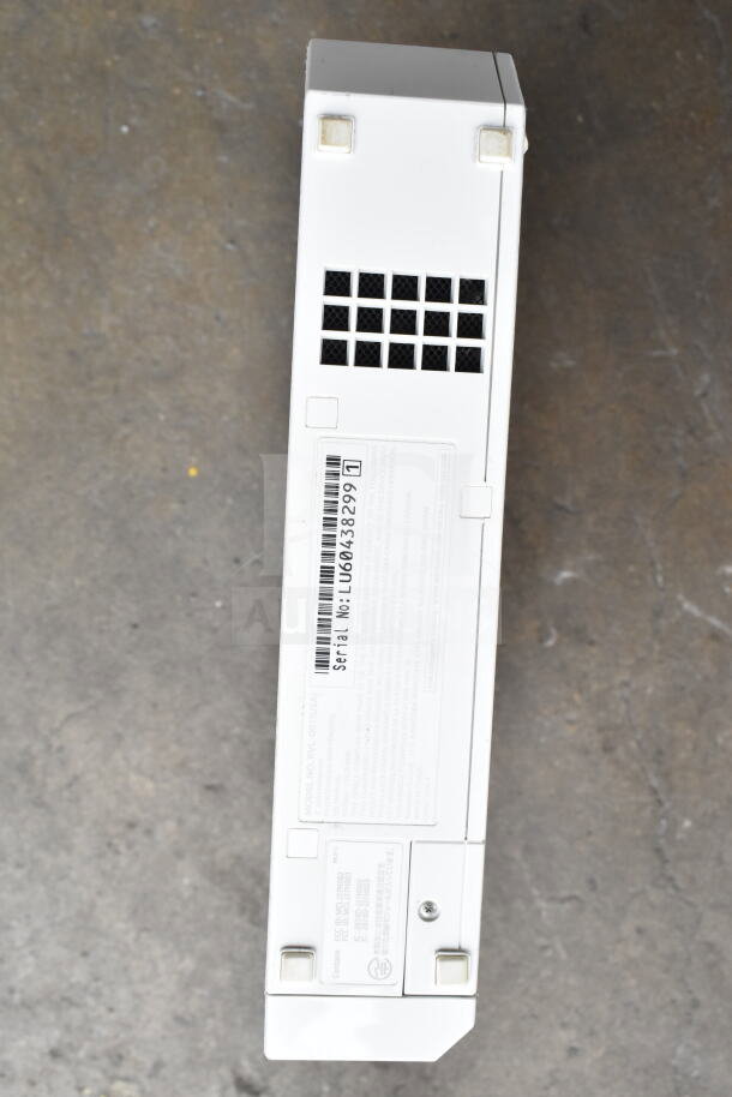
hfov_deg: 40.0
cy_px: 548
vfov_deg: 57.2
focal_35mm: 33
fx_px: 1006
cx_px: 366
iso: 1600
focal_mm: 22
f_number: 8
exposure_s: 1/250
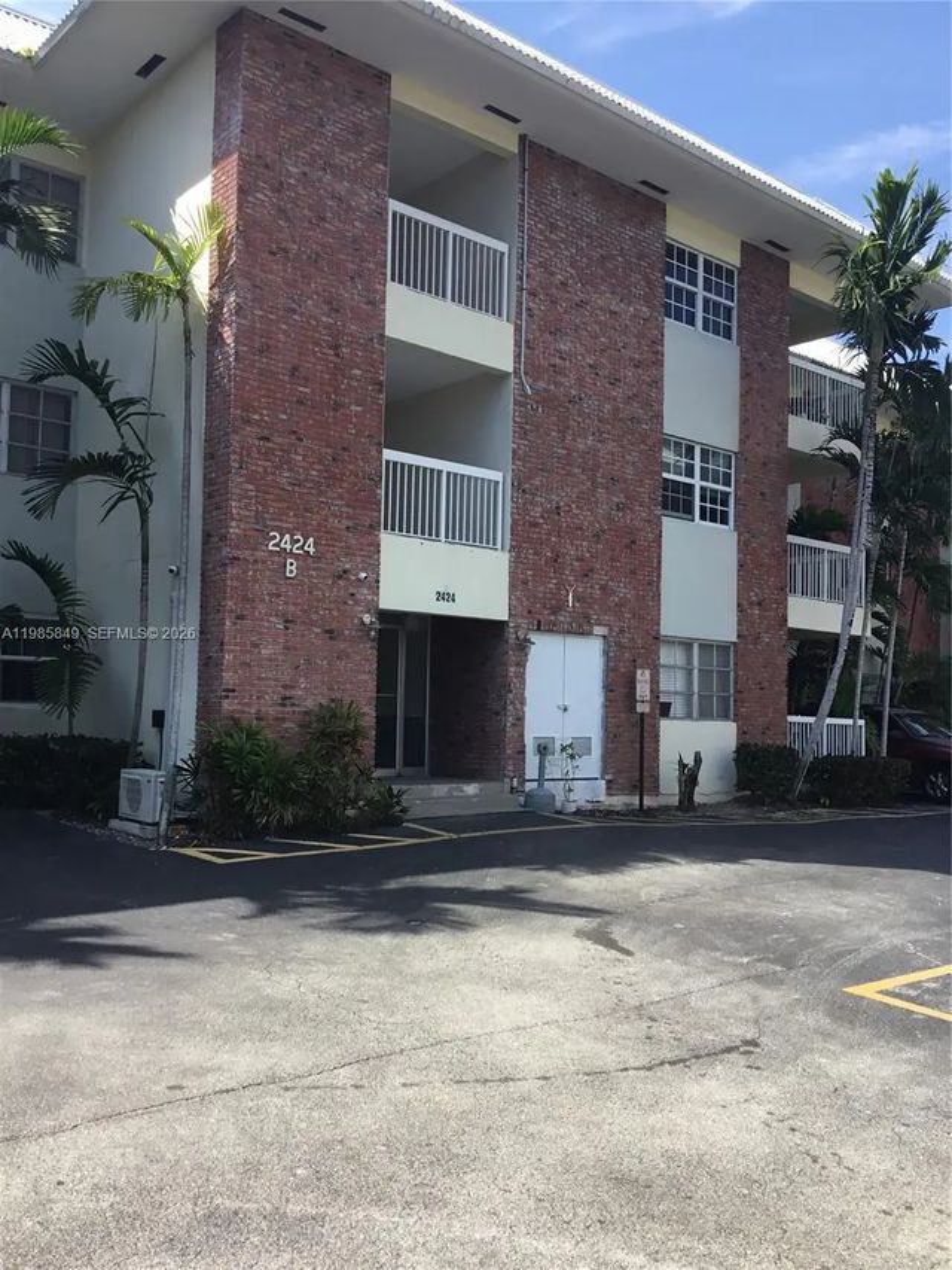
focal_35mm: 31
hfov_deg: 45.5
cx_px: 476
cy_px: 635
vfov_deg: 58.3
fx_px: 1136
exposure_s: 1/595
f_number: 2.4
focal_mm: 3.3
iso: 25
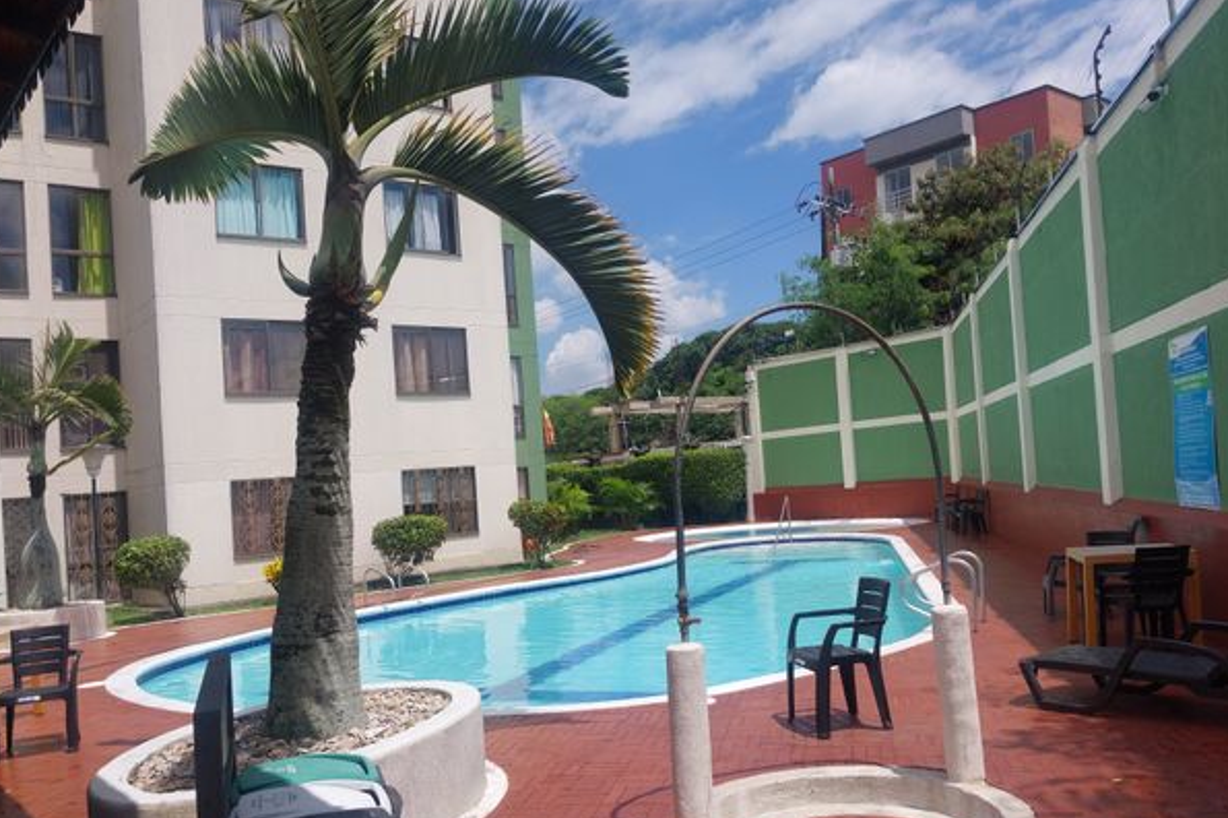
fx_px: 1193
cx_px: 641
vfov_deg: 37.7
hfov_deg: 54.4
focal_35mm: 35
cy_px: 469
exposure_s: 1/1326
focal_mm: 4.6
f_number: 1.8
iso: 20
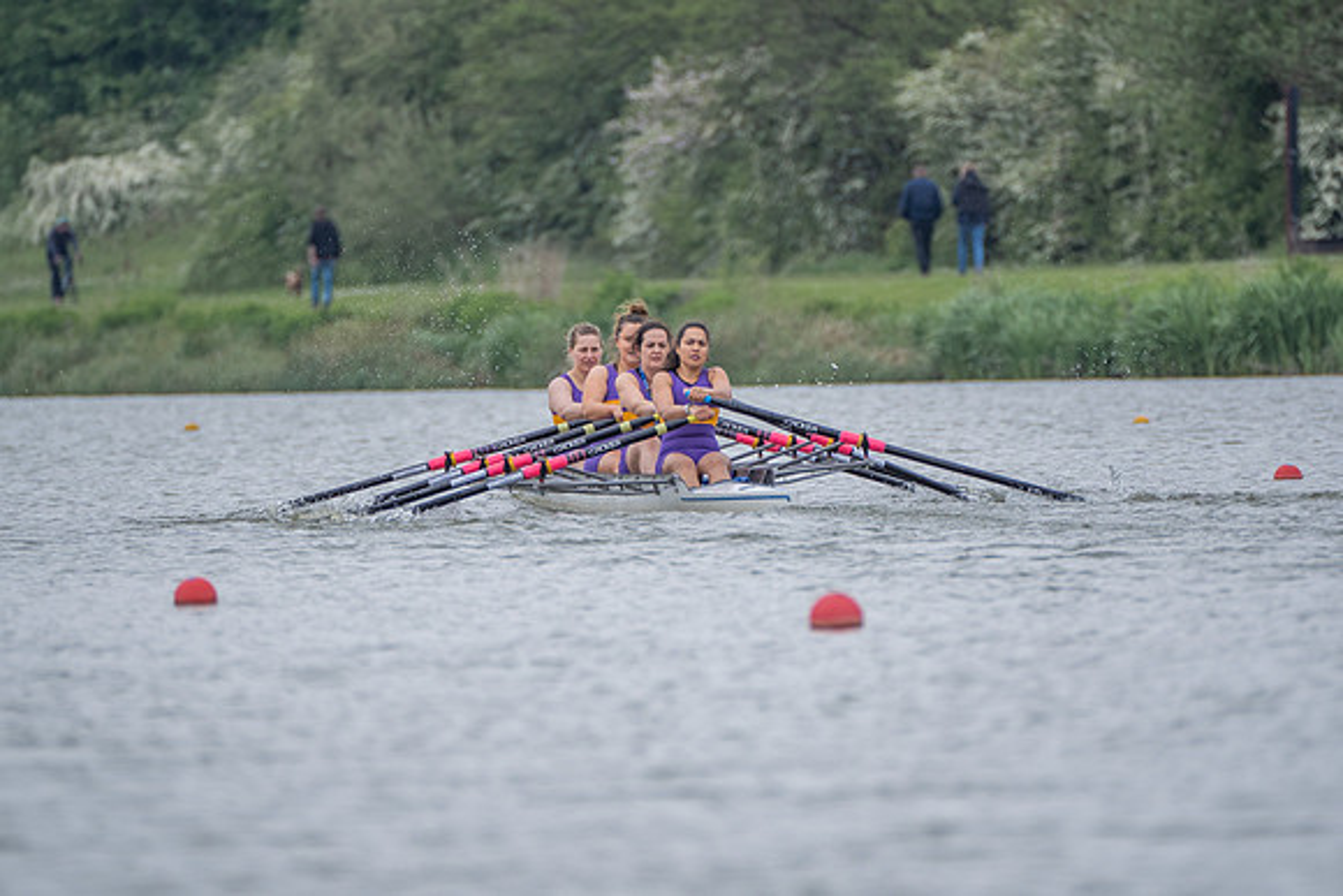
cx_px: 672
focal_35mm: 600
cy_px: 448
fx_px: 22388
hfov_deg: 3.4
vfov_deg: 2.3
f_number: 5.6
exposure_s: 1/1250
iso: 250
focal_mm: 400
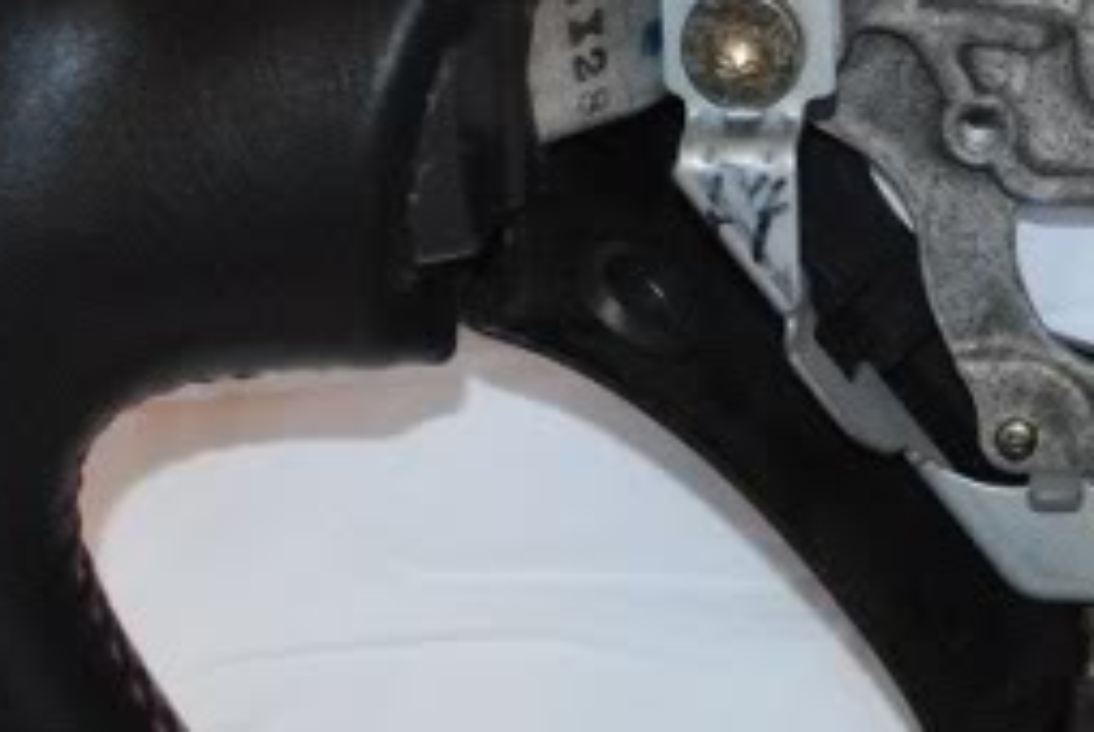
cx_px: 1178
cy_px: 84
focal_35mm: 133
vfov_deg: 10.3
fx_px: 4046
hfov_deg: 15.0
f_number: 5
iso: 800
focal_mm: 22
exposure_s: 1/30
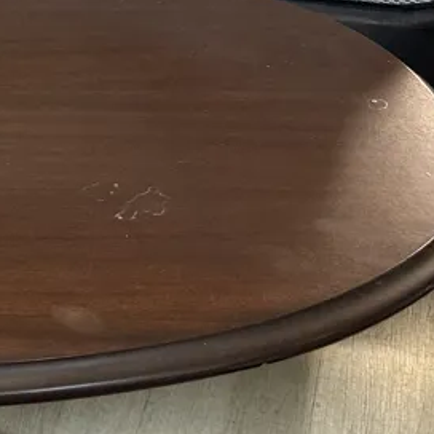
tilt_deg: -31.0
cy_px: 96
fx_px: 1135
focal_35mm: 80
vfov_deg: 21.4
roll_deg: +6.3
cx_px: -302
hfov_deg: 18.1
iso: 400
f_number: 1.78
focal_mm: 6.86
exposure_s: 1/50
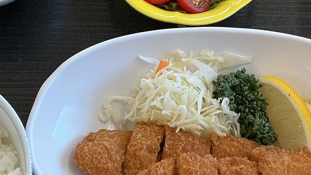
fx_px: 684
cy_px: 98
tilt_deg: -67.7
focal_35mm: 83
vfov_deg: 14.6
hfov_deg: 25.6
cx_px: 185
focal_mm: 3
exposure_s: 1/120
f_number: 1.8
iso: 64
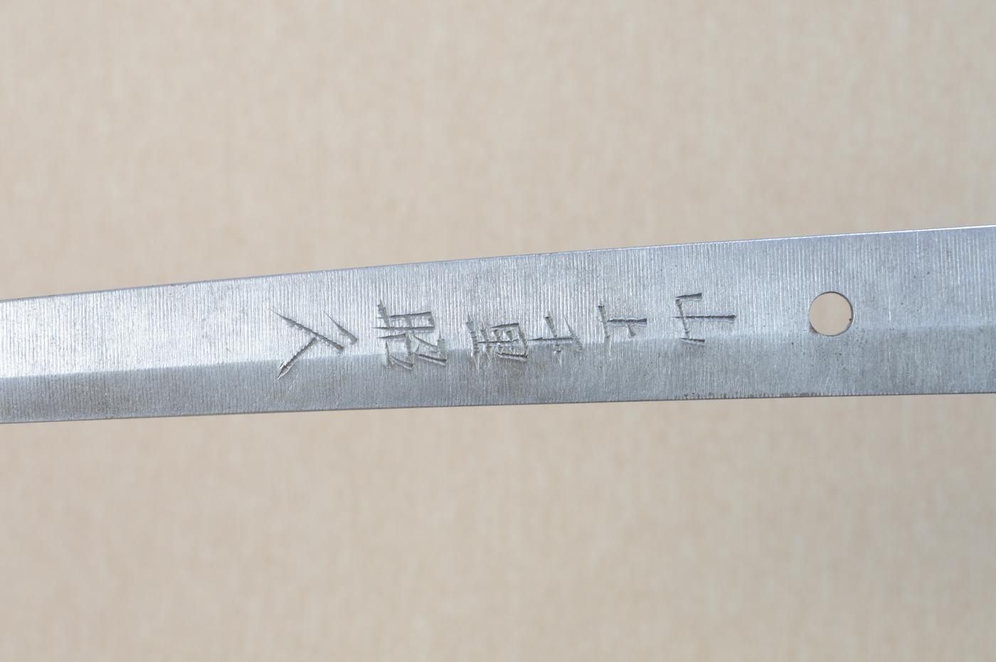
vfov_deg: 13.8
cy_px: 331
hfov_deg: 20.6
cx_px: 498
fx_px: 2737
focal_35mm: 99
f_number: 11
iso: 400
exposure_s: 1/2
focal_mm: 66
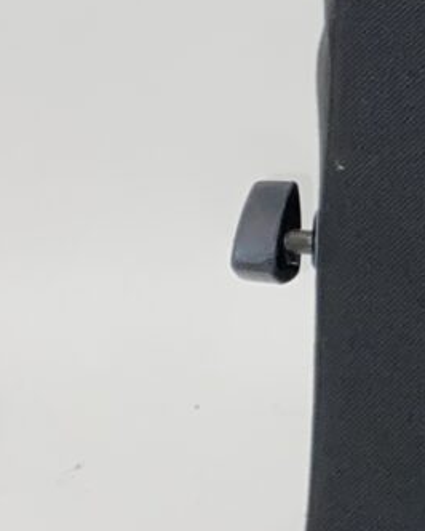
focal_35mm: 112
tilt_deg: -5.6
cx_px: 823
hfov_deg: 12.3
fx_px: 1759
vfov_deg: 16.8
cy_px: 2
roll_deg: -0.7
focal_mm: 4.25
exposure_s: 1/100
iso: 100
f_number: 1.8
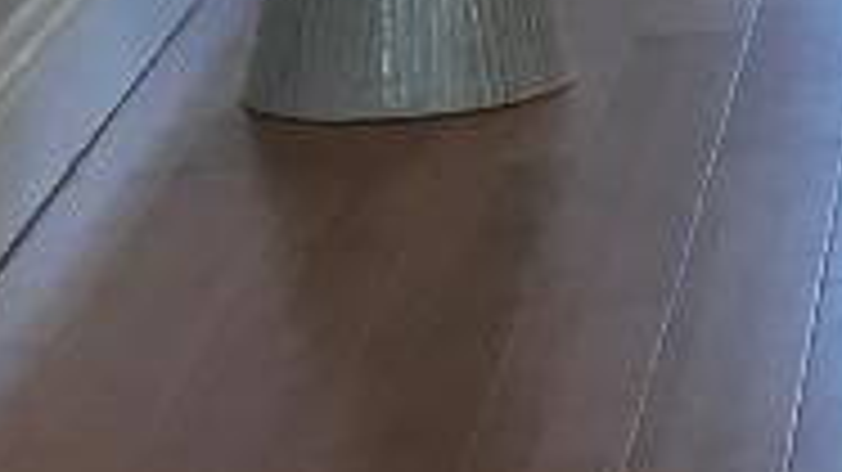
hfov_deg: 7.3
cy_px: -521
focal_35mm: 235
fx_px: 5244
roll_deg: -0.4
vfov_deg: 5.1
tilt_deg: -6.3
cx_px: 3071
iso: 20
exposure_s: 1/40
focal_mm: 3.99
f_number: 1.8
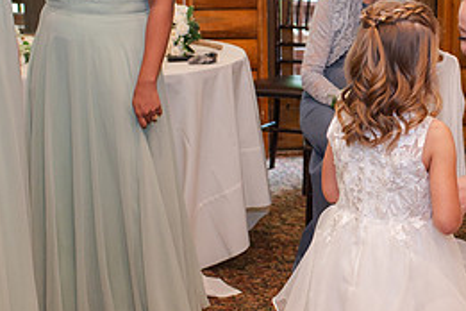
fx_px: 1152
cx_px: 400
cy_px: 141
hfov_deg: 22.4
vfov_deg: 15.4
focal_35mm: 89
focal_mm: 35
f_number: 3.5
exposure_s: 1/200
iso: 800
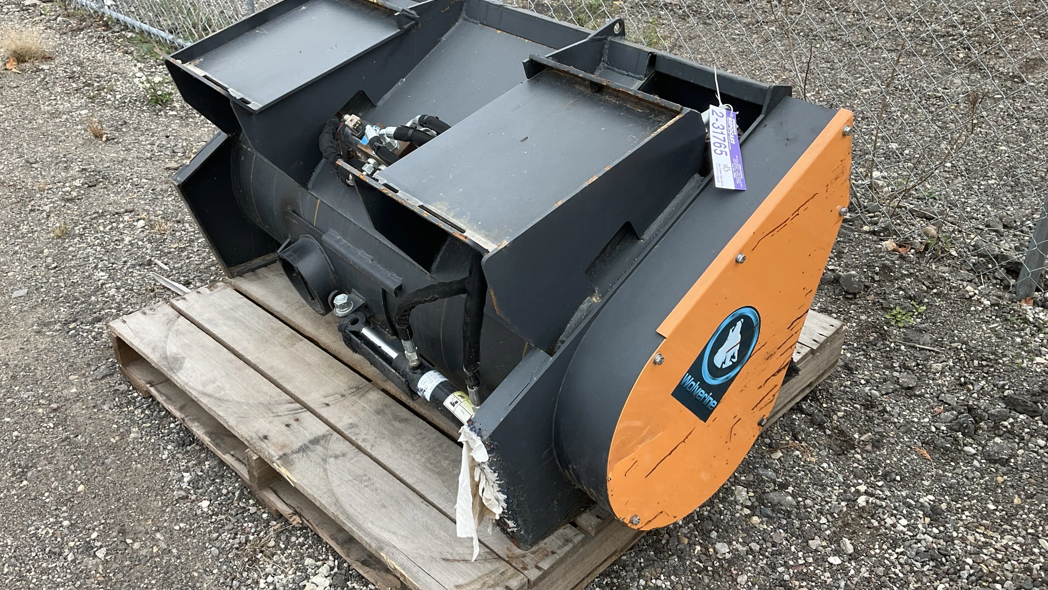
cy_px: 266
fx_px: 889
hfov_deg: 61.0
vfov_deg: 36.6
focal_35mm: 32
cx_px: 526
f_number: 1.8
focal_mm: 3
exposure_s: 1/174
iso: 20
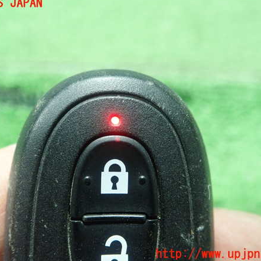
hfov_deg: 45.9
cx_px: 112
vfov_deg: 46.0
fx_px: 307
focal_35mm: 36
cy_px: 129
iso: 800
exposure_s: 1/80
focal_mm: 5.5
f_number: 2.3
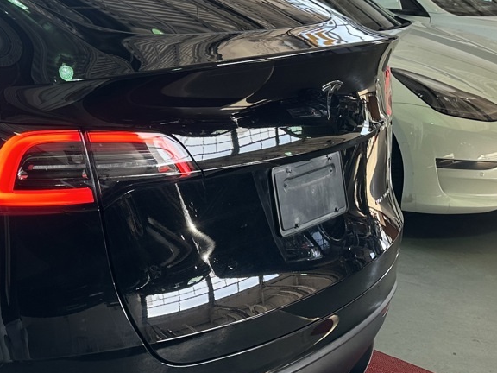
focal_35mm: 60
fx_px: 861
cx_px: 8
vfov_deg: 24.3
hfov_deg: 30.1
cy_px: 120
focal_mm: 6.86
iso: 64
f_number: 1.78
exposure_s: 1/145
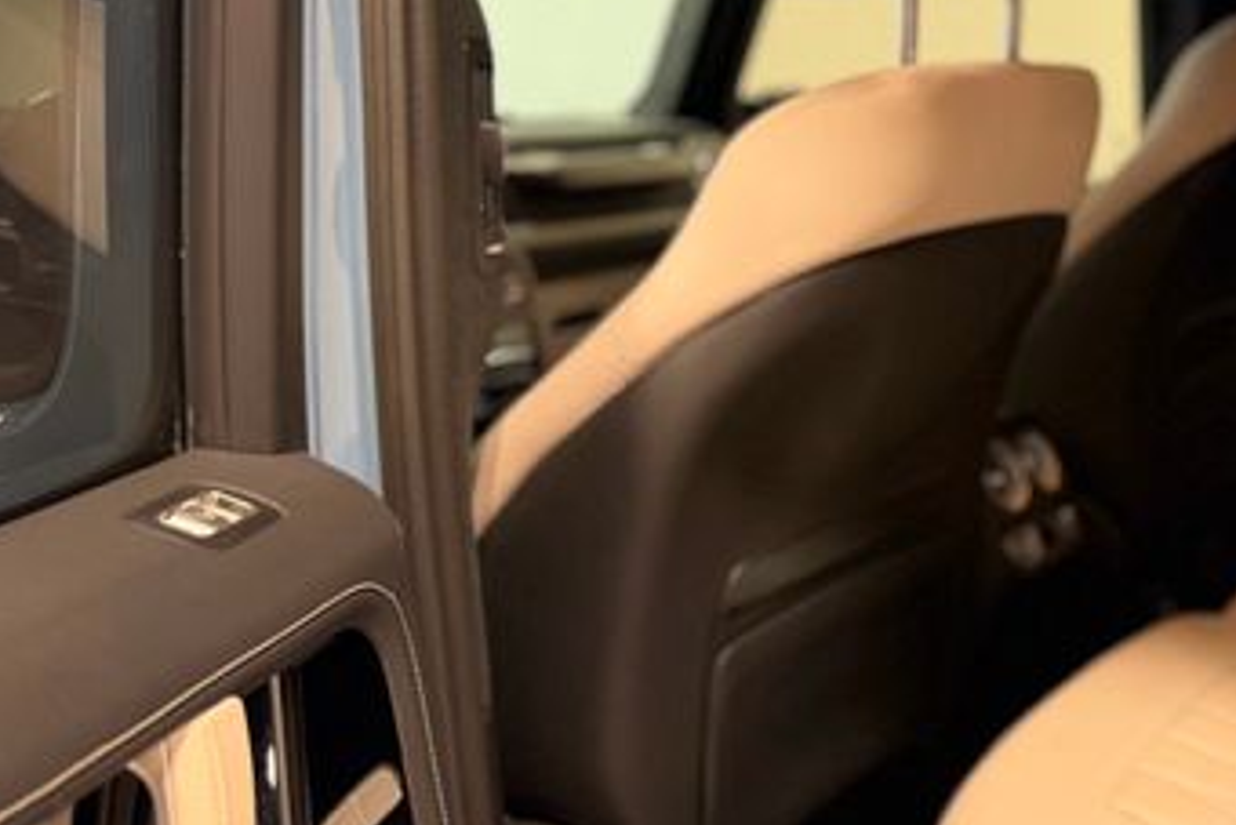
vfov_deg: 28.7
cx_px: 1149
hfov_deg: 38.5
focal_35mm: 47
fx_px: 1614
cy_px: 432
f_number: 1.78
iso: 200
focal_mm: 6.76
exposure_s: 1/120
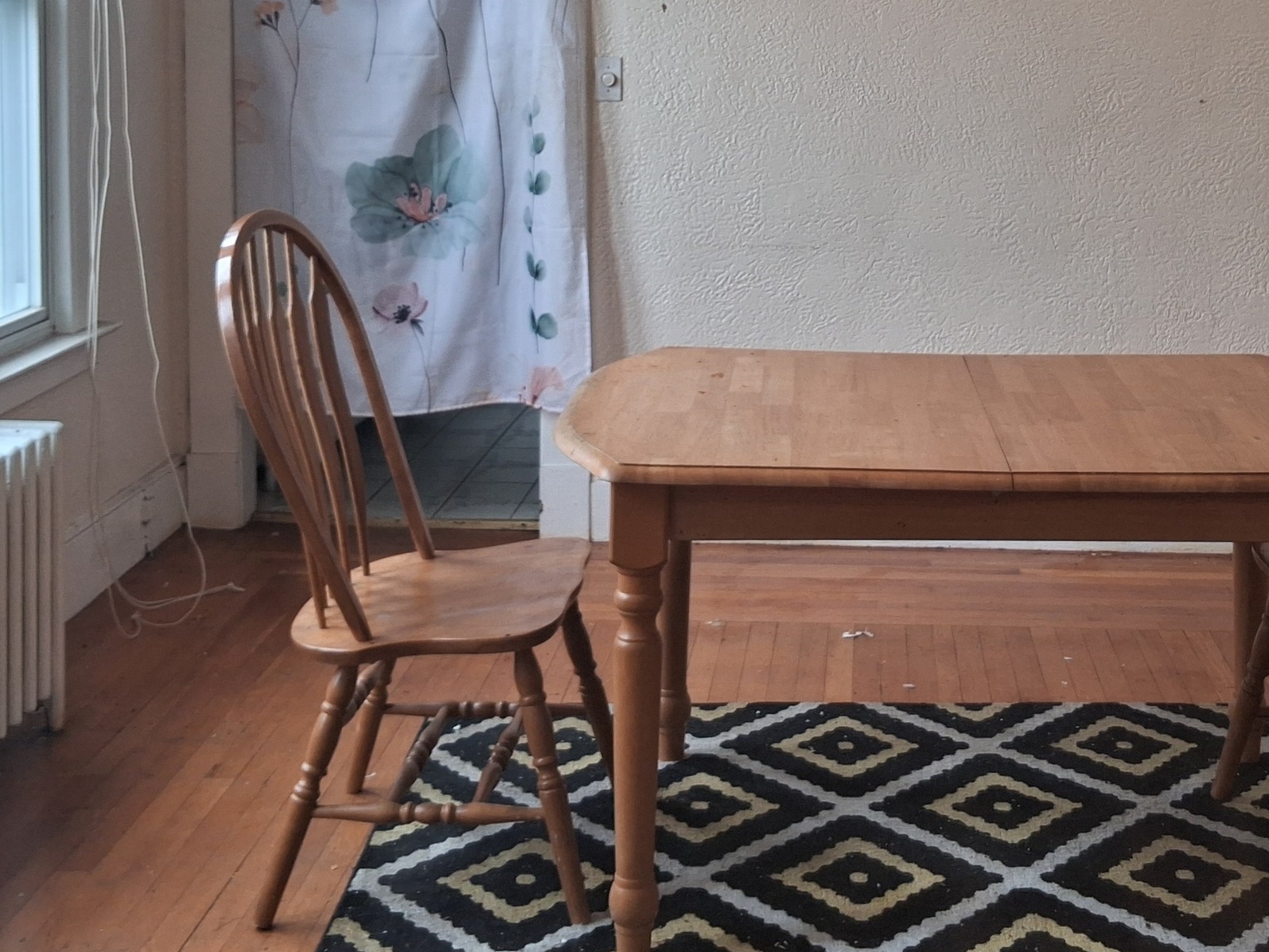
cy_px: 101
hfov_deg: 36.4
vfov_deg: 27.1
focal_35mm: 52
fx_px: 1906
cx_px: 865
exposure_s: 1/100
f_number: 1.8
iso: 64
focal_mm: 4
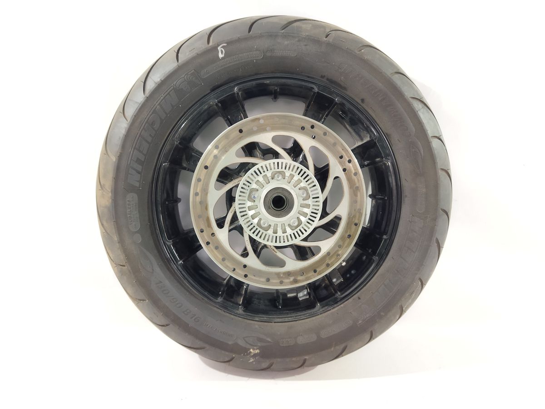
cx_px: 272
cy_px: 204
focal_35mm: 27
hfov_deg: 65.3
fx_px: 425
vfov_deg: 51.4
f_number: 1.79
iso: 253
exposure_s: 1/25
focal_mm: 4.71
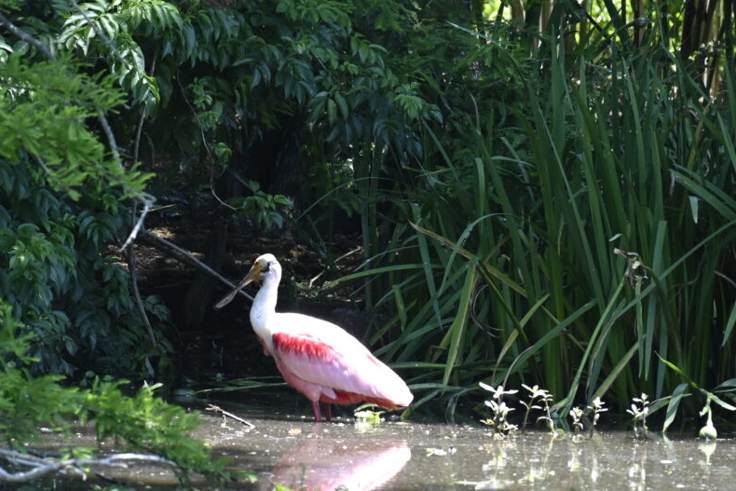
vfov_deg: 1.8
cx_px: 273
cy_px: 243
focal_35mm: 778
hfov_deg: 2.7
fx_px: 15908
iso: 1800
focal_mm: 400
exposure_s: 1/500
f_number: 8
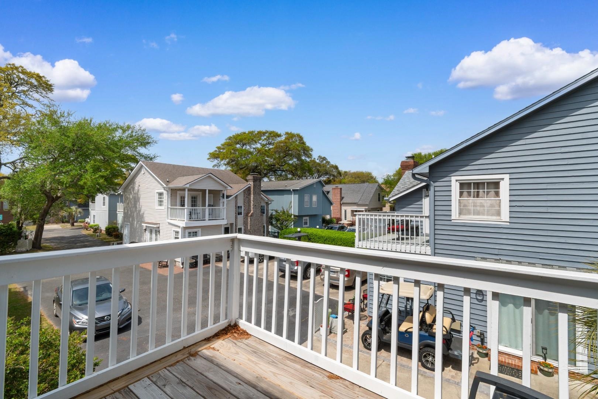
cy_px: 200
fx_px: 249
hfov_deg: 100.4
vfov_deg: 77.3
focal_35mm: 15
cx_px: 299
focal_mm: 10
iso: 100
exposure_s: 1/400
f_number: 10
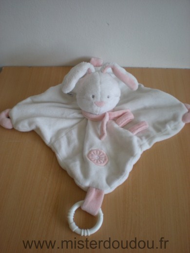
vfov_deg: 49.0
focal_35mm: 38
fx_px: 278
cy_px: 126
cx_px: 95
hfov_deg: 37.7
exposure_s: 1/58.1
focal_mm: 6.3
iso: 142
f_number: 3.1
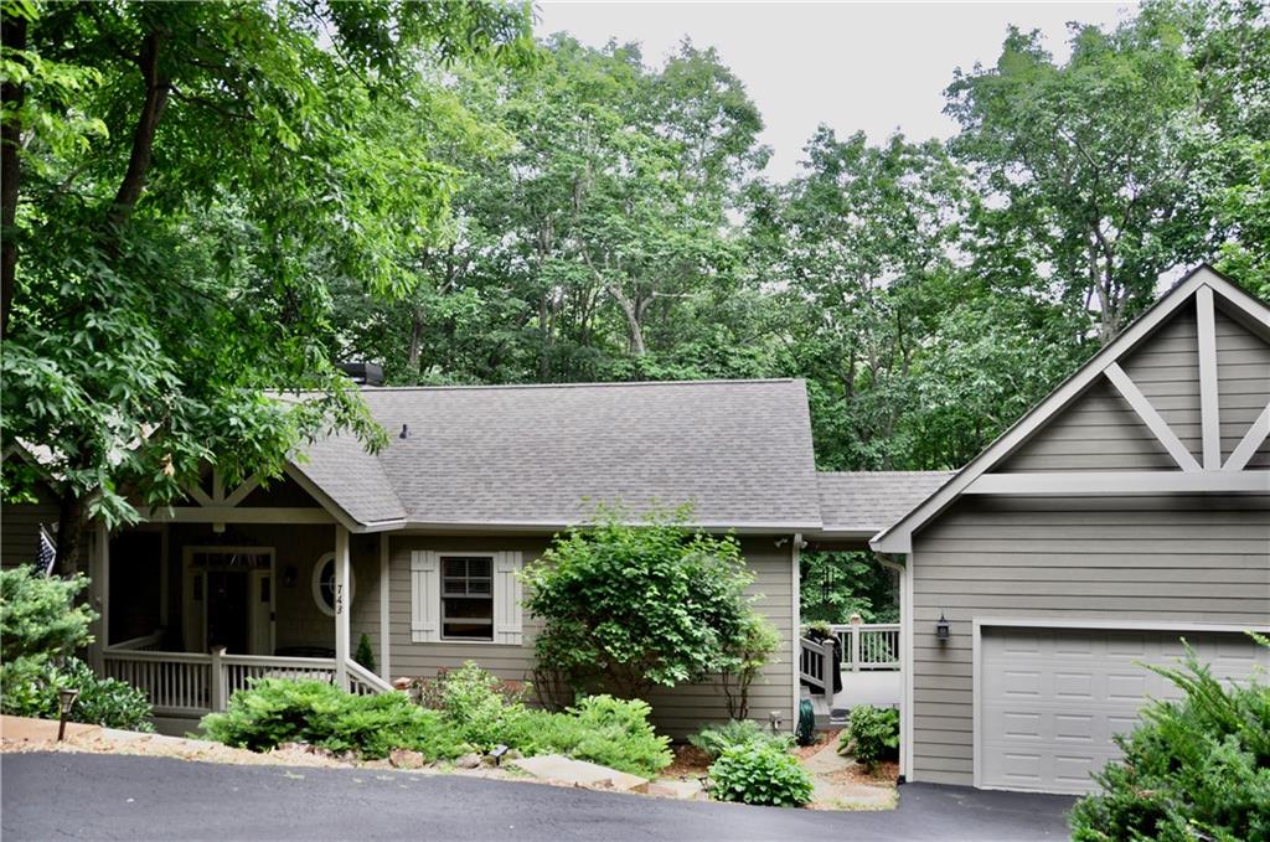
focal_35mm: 27
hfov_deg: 67.5
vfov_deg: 47.8
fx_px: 951
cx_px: 635
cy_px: 421
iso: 200
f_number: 5
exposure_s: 1/100
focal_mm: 18
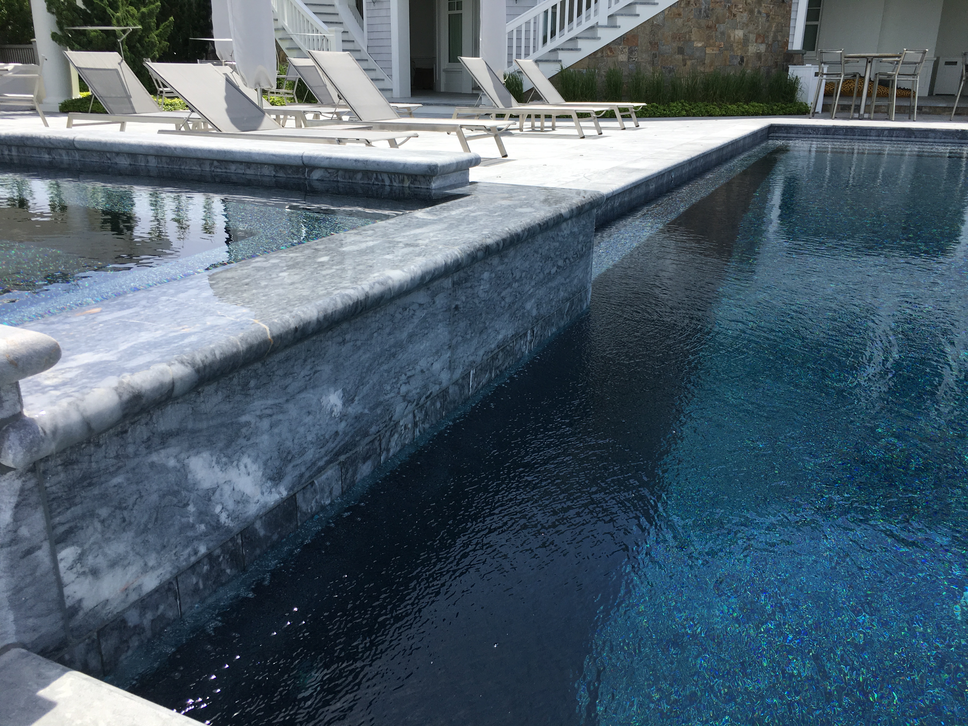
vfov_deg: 48.2
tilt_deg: -18.5
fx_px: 811
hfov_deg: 61.7
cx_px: 484
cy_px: 363
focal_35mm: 29
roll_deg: +0.1
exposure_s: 1/1282
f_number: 2.2
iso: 25
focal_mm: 4.15
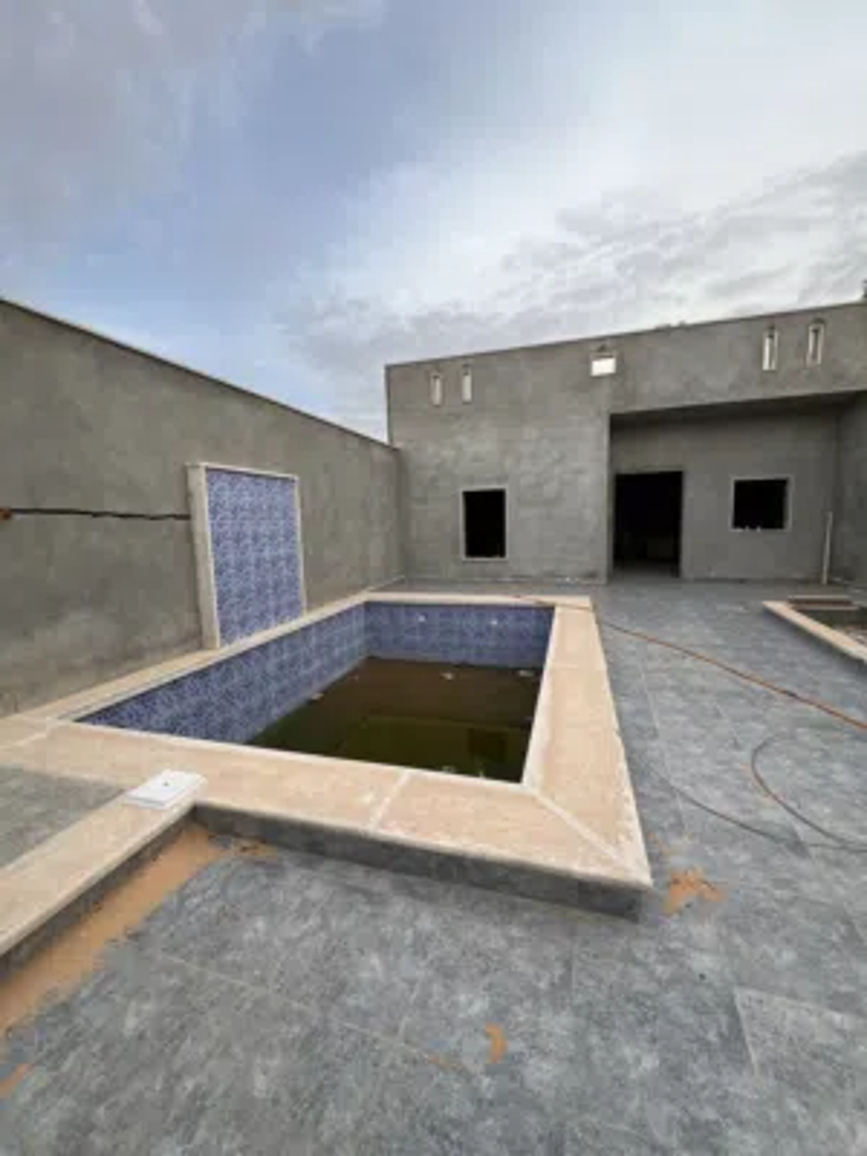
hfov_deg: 89.9
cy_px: 578
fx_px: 434
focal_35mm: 13
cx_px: 434
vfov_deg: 106.2
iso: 32
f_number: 1.8
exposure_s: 1/252
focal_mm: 1.57
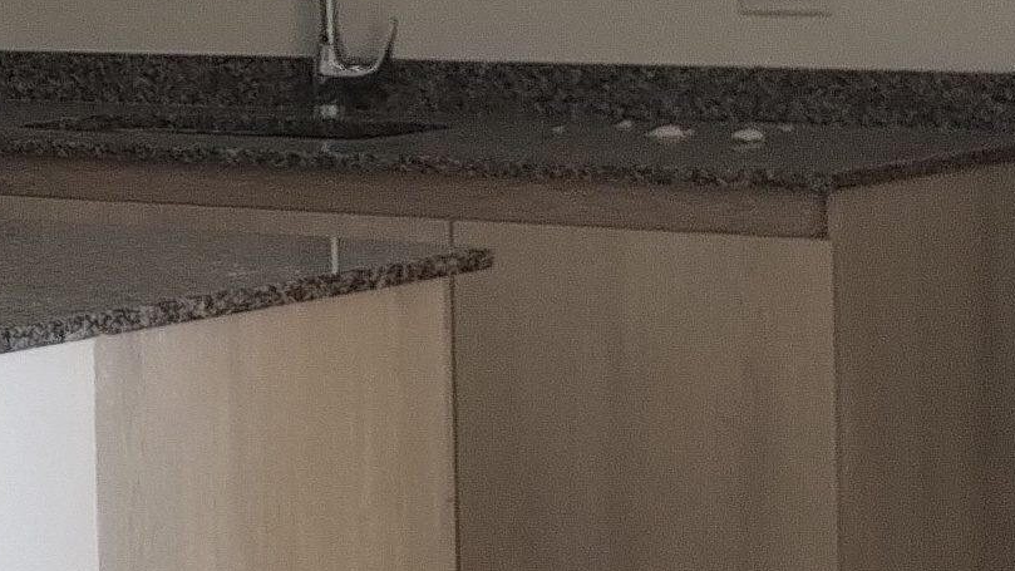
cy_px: 3
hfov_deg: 11.8
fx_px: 4145
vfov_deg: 7.8
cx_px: -1309
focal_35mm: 154
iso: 272
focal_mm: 4.27
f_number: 1.8
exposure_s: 1/60
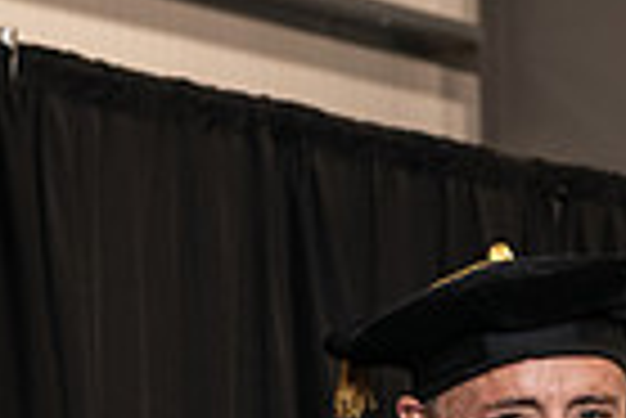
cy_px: 753
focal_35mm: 258
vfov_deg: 5.3
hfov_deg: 7.9
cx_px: 869
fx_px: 4491
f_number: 5
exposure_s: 1/125
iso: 1600
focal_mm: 62
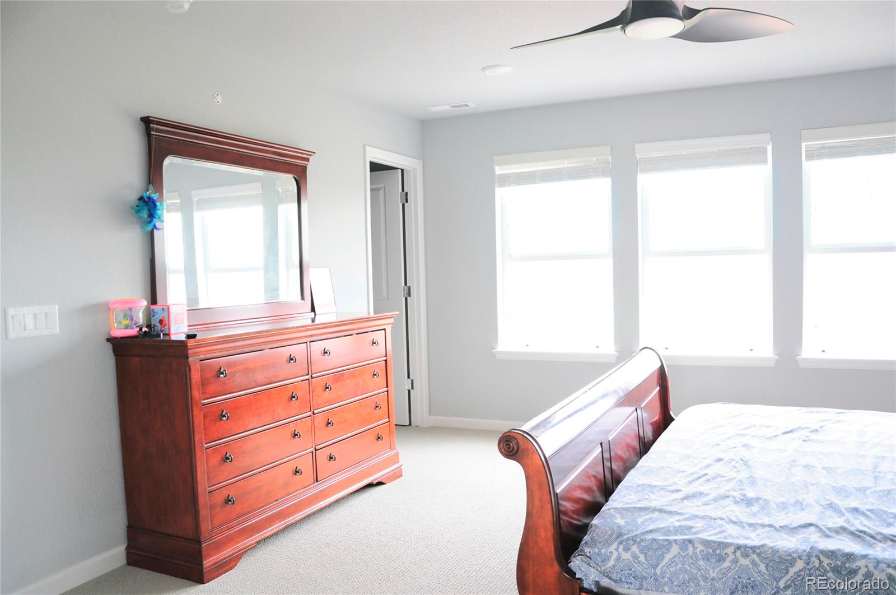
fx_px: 671
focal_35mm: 27
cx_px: 448
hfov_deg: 67.5
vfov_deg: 47.8
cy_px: 298
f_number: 3.5
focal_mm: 18
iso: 200
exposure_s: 1/20
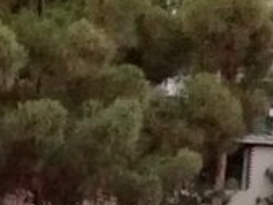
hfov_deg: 16.0
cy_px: 343
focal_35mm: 121
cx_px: 19
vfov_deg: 11.5
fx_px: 955
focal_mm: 3.3
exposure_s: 1/20
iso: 640
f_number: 2.2
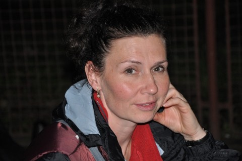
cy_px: 80
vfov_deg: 8.7
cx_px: 121
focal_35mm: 158
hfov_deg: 13.1
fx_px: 1057
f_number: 5.6
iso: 800
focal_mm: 105
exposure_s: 1/60
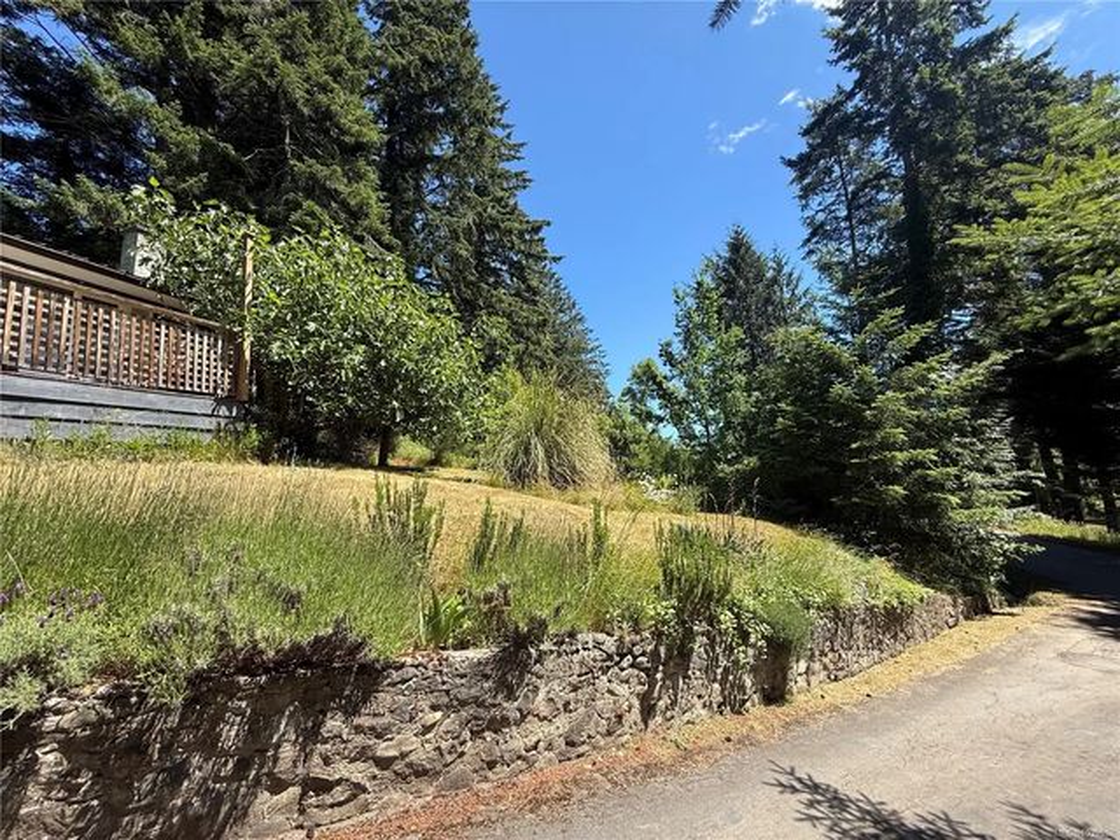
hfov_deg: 102.1
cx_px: 560
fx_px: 453
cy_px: 420
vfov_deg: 85.7
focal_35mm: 14
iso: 50
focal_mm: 2.22
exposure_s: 1/751
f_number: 2.2
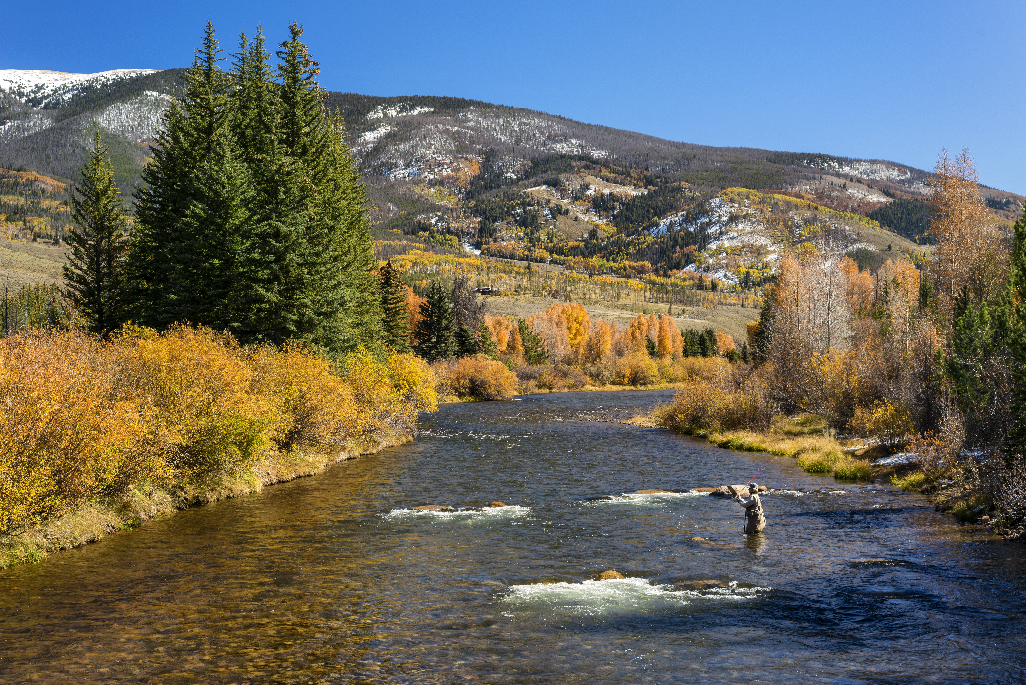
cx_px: 513
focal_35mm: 50
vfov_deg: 27.0
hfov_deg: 39.6
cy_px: 342
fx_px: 1425
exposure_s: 1/50
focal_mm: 50
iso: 100
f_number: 9
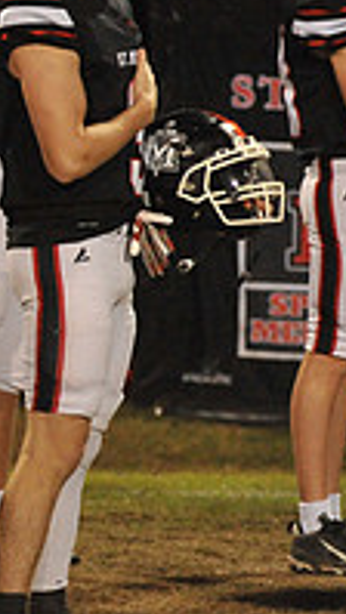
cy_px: 250
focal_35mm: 442
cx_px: -494
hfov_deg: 2.7
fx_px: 7206
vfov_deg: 4.9
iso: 6400
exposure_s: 1/200
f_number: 5
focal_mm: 145
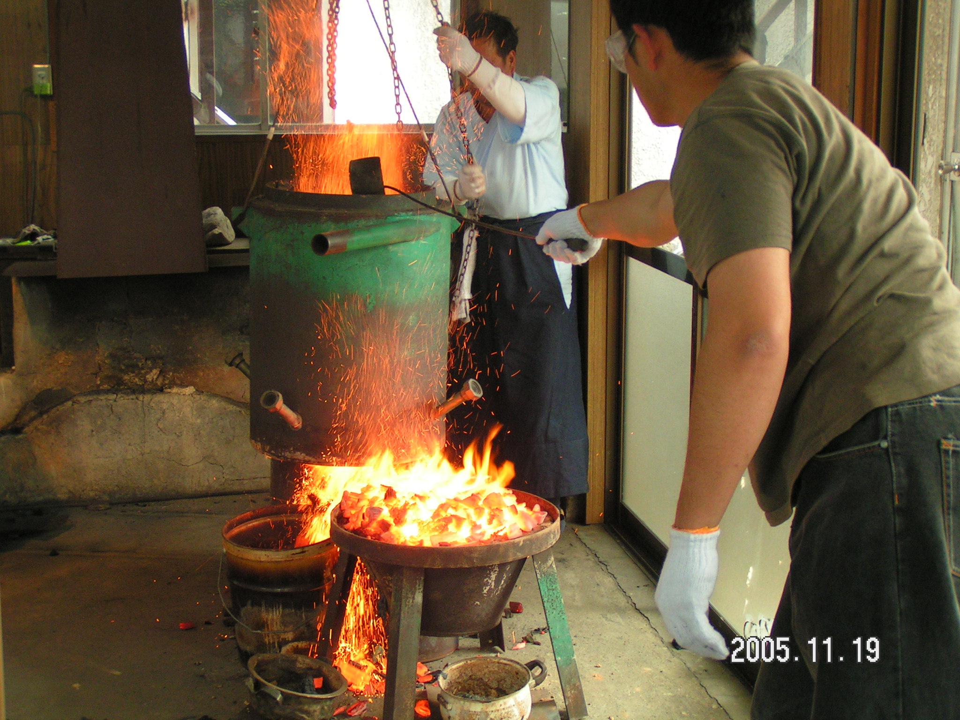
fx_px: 1498
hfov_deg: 35.5
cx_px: 480
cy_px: 360
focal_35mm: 54
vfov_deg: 27.0
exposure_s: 1/60
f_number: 3.2
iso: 125
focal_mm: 8.3
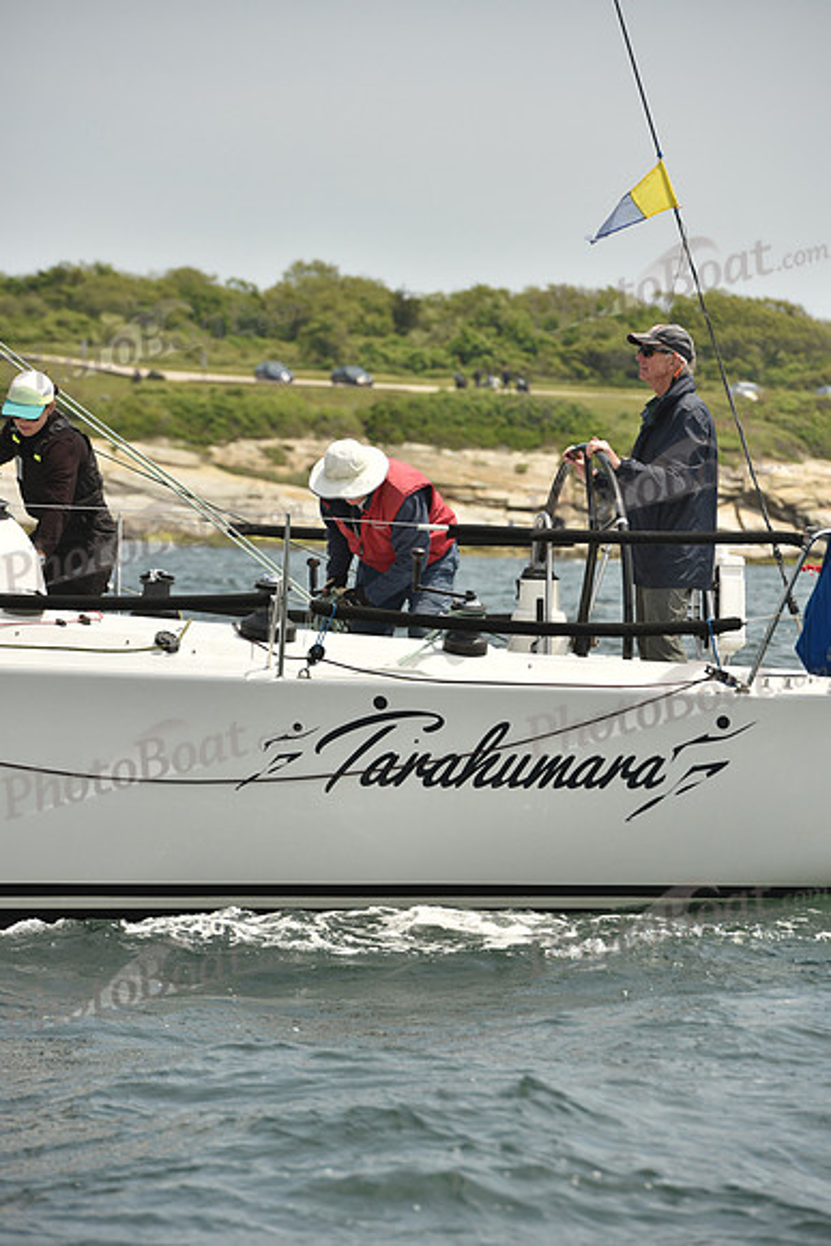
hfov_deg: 6.9
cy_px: 623
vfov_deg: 10.3
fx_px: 6920
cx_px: 416
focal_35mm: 200
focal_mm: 200
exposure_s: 1/1600
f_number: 9
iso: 400
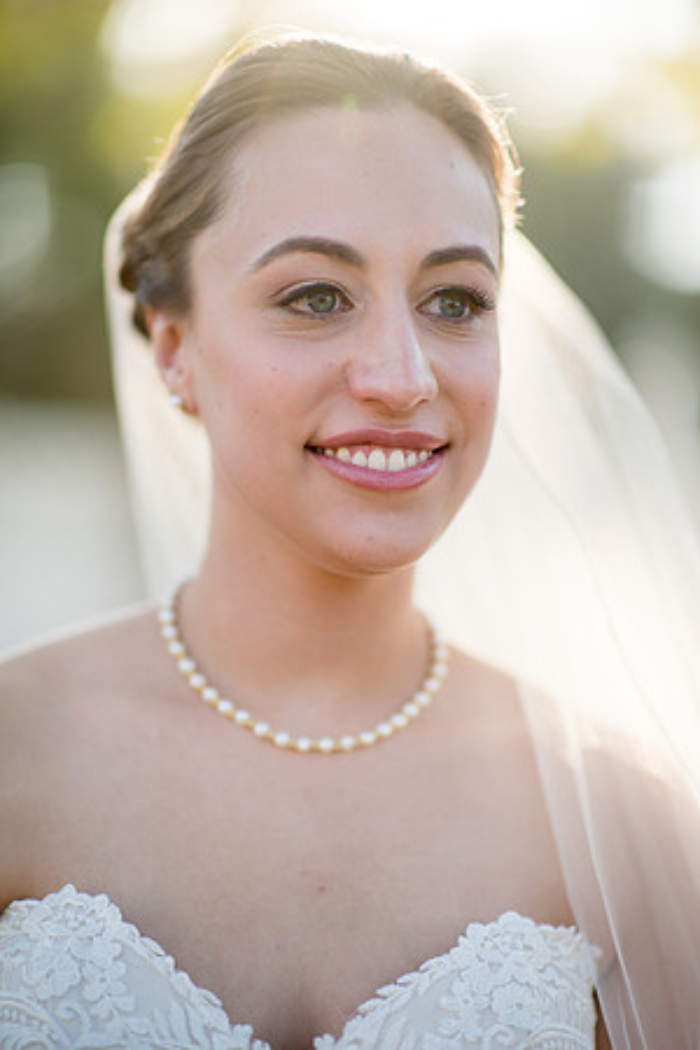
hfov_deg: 16.1
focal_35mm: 85
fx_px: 2479
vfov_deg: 23.9
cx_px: 350
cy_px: 525
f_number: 1.4
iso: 110
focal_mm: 85
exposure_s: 1/4000
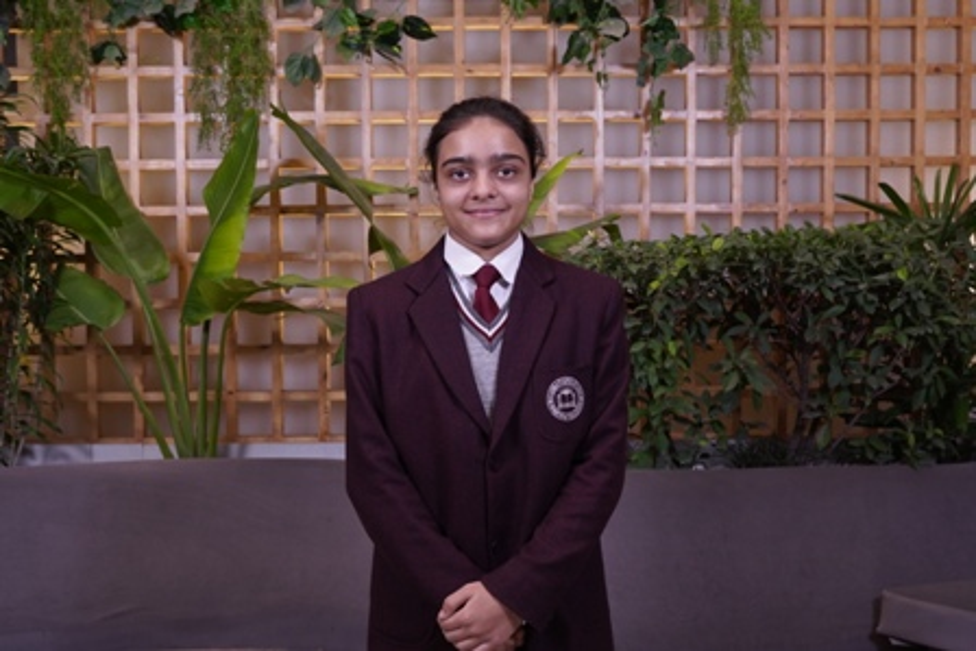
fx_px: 1139
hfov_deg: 46.4
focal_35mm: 42
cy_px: 326
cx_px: 488
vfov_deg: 31.9
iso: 500
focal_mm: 28
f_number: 5
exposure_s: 1/125
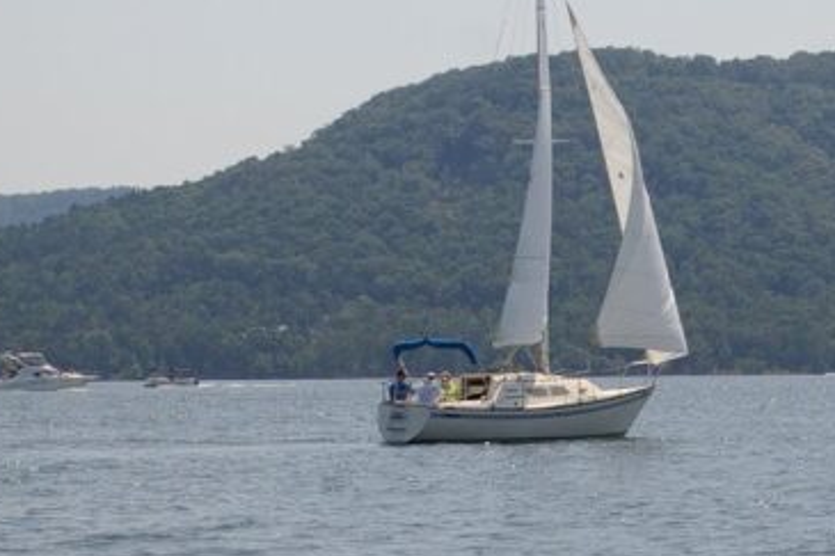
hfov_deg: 8.9
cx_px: 588
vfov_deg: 5.9
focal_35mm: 231
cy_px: 283
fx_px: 5365
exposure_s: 1/1000
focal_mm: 55
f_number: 8
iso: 200
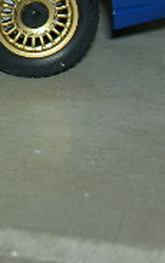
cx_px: -187
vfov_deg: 14.0
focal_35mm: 144
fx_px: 1036
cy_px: -64
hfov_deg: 8.5
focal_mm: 8
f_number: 2.8
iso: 50
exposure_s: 1/60
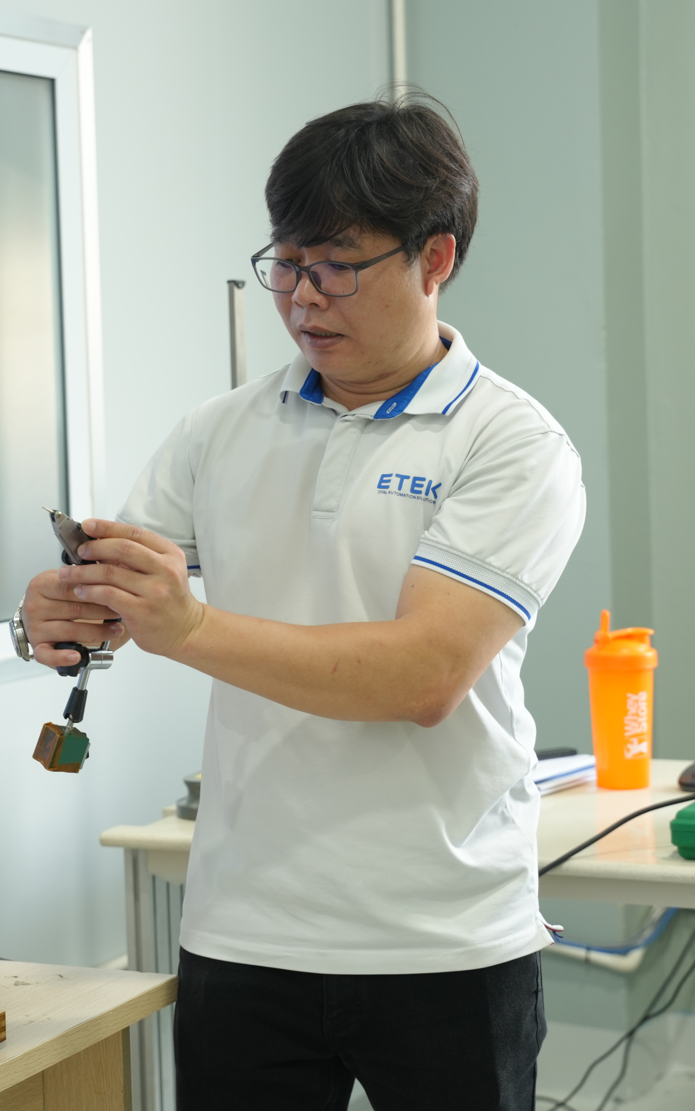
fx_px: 2465
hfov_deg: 16.0
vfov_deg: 25.4
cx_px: 281
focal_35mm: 81
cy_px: 503
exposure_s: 1/200
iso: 500
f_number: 3.5
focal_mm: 47.8
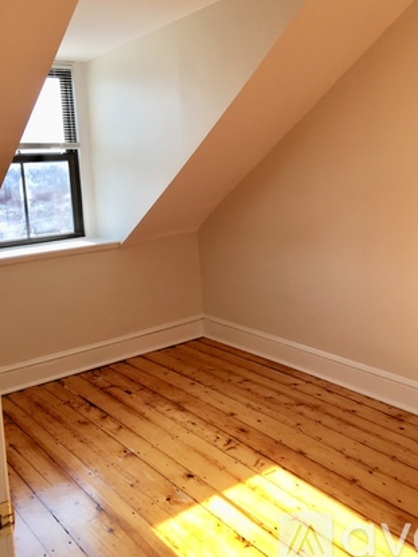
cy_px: 230
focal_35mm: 35
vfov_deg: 52.3
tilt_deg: -4.8
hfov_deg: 40.6
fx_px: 563
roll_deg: +0.9
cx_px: 244
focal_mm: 4.15
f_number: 2.2
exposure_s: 1/178
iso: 25
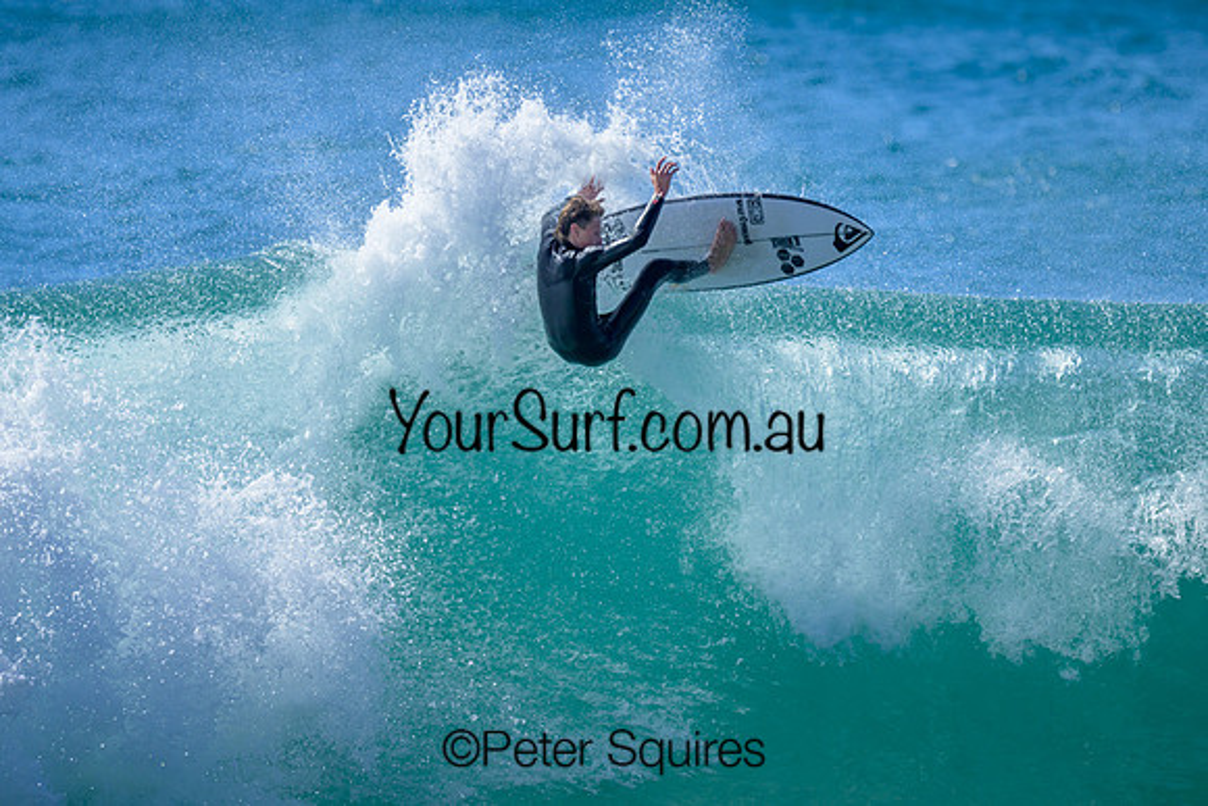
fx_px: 30891
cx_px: 563
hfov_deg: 2.2
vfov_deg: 1.5
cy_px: 382
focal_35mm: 920
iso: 320
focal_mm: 800
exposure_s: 1/2000
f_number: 6.3
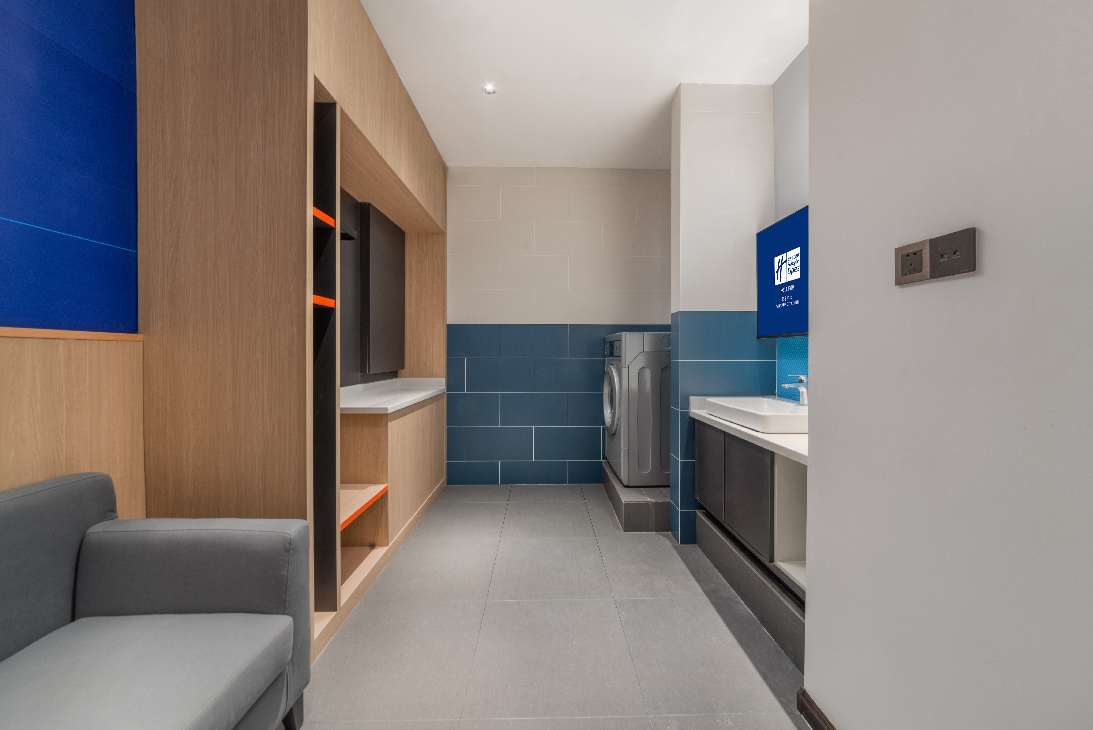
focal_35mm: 12
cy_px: 365
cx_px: 546
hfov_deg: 112.6
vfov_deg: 90.0
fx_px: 364
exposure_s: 1/8
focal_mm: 12
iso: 125
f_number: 10
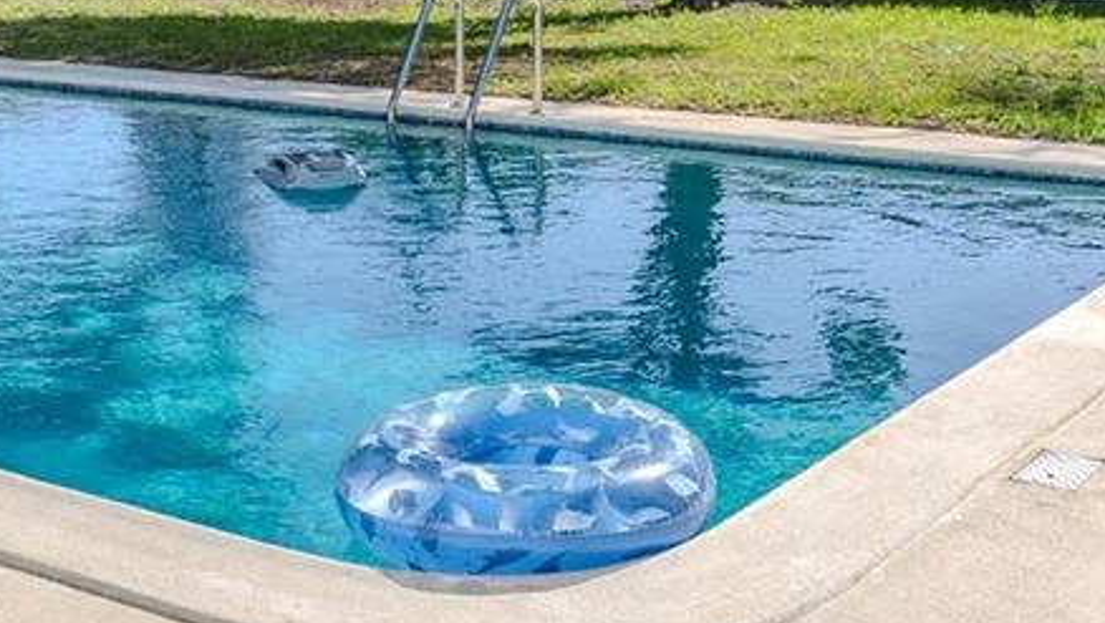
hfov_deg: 31.9
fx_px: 1906
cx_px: 303
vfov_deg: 18.0
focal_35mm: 65
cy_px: -23
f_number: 5.6
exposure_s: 1/500
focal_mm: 17
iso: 100
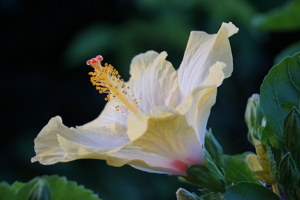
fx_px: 2625
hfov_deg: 6.5
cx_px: 150
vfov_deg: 4.4
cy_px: 100
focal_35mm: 315
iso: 2500
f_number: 6.3
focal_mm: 210
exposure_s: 1/400
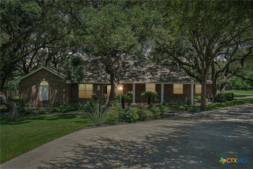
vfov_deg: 44.9
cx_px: 126
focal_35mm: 29
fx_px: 204
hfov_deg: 63.7
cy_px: 84
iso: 200
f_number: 8
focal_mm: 29
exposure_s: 1/200
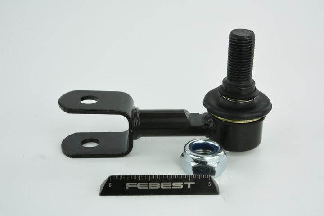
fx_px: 540
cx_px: 162
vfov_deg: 22.6
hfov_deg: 33.4
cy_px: 108
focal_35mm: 60
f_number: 36
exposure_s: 1/2
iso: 64
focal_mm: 60
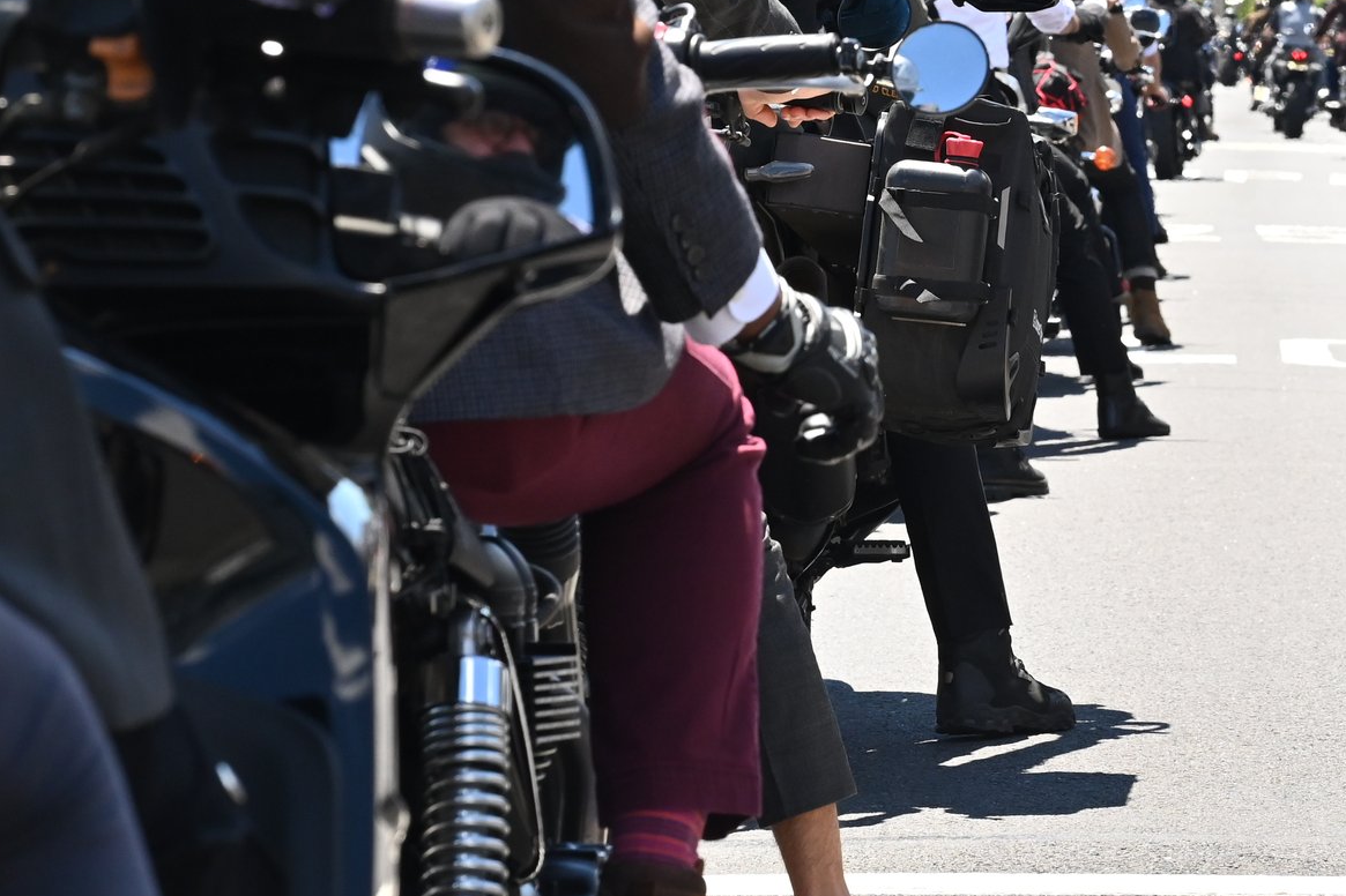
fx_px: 7139
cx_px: 1295
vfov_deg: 7.2
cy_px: 304
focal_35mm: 191
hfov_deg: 10.7
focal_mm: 89
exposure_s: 1/1250
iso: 1250
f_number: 9
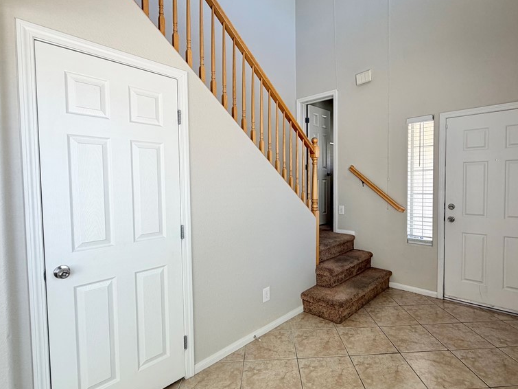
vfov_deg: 68.7
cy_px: 192
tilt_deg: -1.9
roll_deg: +0.8
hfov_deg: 84.4
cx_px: 287
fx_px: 284
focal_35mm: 19
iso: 50
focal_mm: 2.22
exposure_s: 1/120
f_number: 2.2
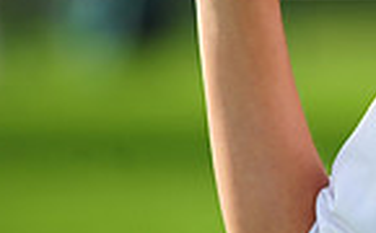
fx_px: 8356
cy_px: -78
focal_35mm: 817
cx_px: 716
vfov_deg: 1.6
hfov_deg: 2.6
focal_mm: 200
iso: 200
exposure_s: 1/1000
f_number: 4.5
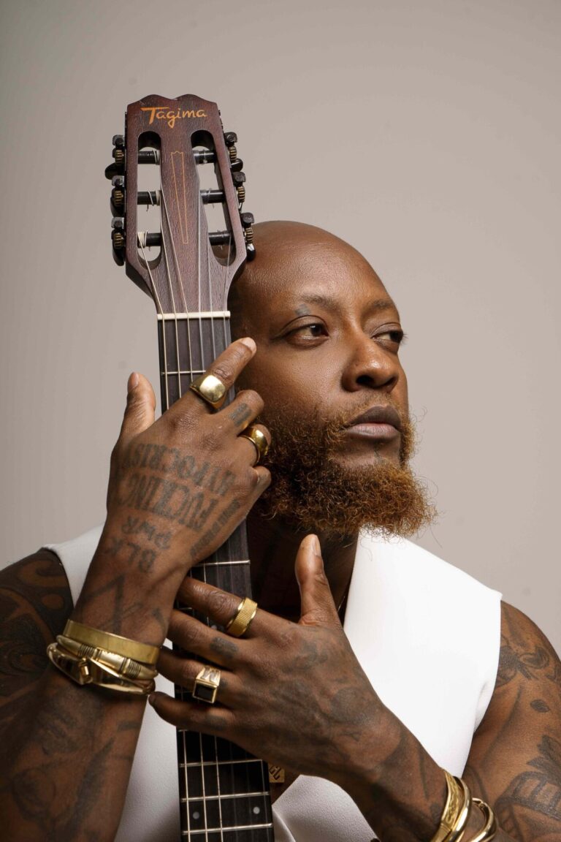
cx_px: 280
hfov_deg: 23.4
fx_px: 1356
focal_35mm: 58
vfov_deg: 34.5
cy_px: 421
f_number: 9
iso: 160
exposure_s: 1/160
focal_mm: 58
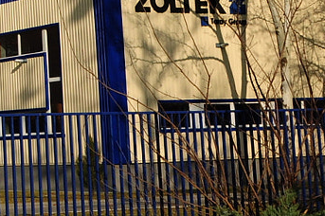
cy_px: -74
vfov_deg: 10.6
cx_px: -238
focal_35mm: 126
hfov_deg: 14.5
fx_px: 1136
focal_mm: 18
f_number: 8
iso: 200
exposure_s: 1/320
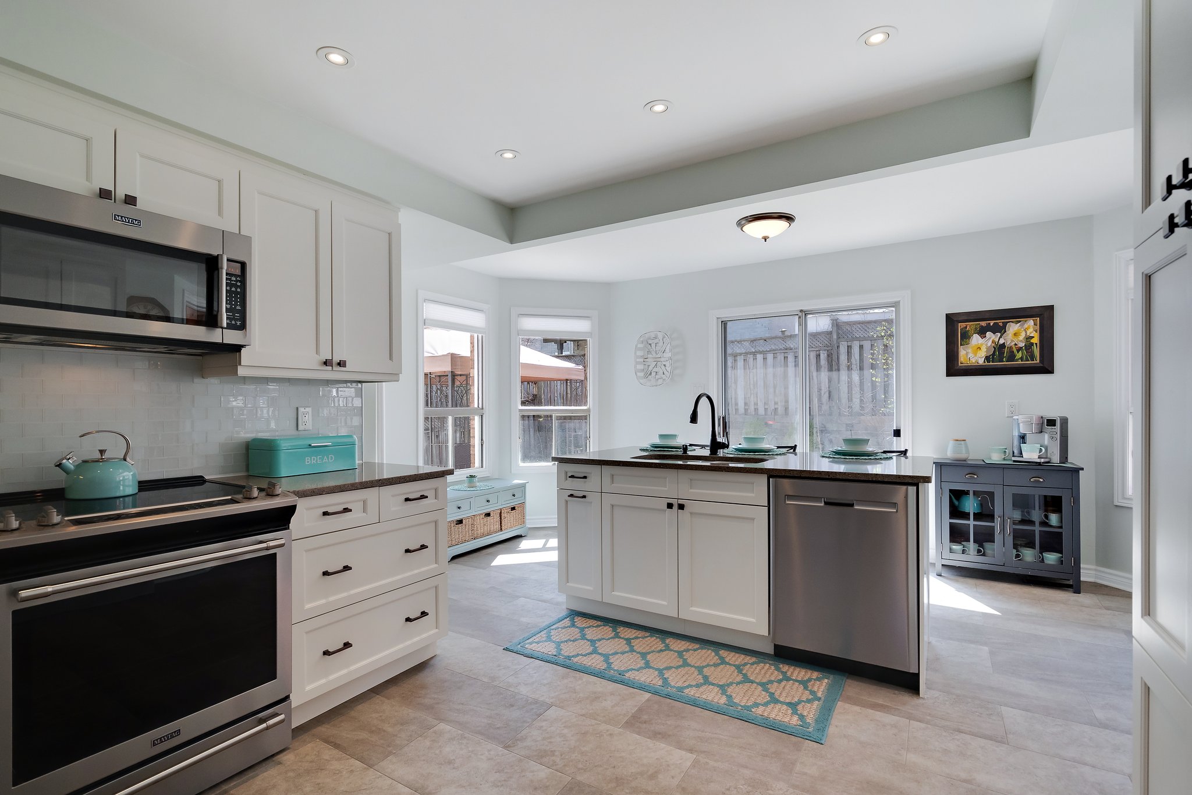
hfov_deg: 96.7
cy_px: 398
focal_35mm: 16
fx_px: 530
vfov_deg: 73.7
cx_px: 596
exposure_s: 1/30
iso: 1600
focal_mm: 16
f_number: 8
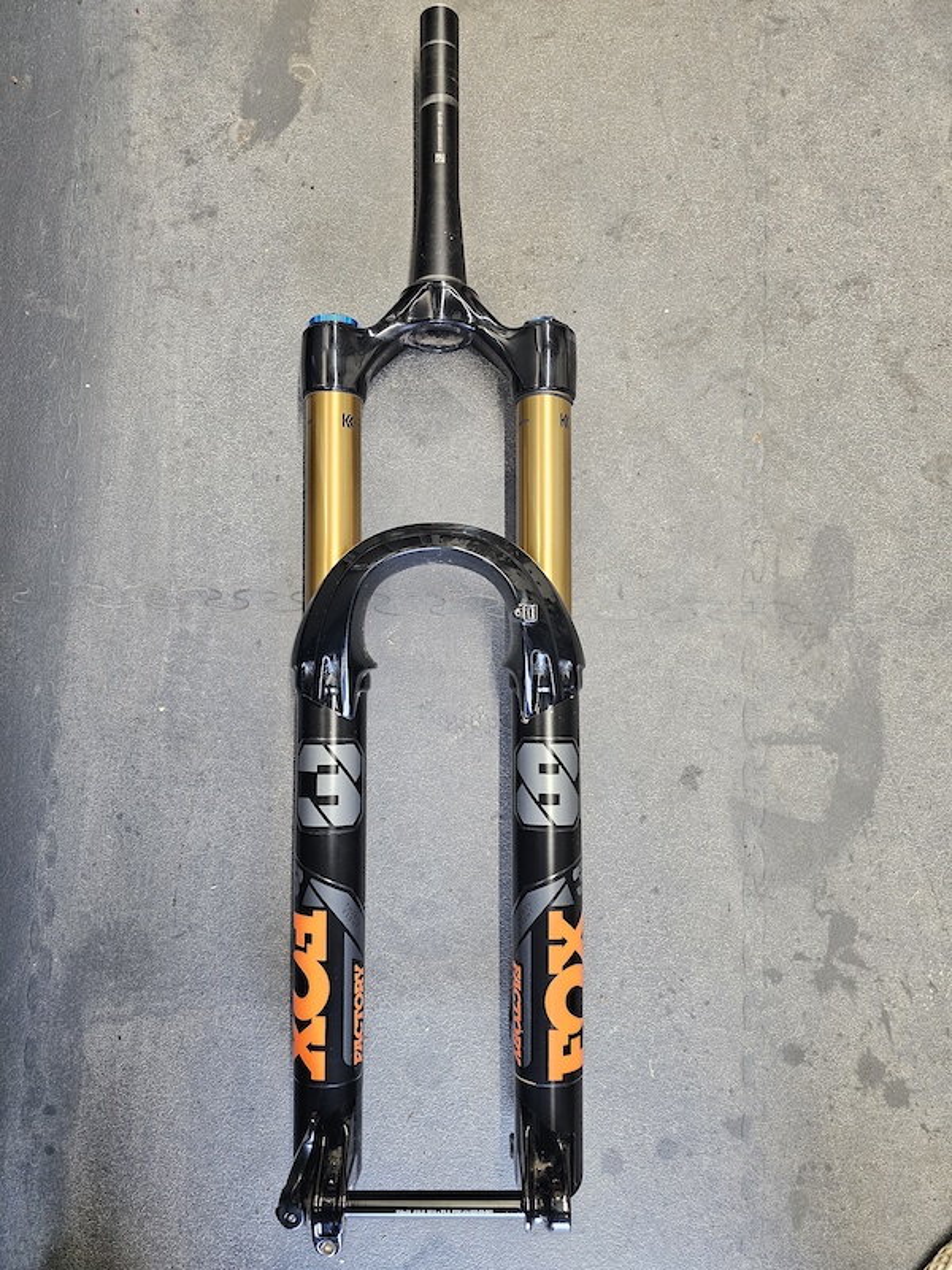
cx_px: 476
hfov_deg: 58.9
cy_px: 635
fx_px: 843
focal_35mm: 23
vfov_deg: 73.9
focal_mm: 6.3
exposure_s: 1/100
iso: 1000
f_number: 1.7
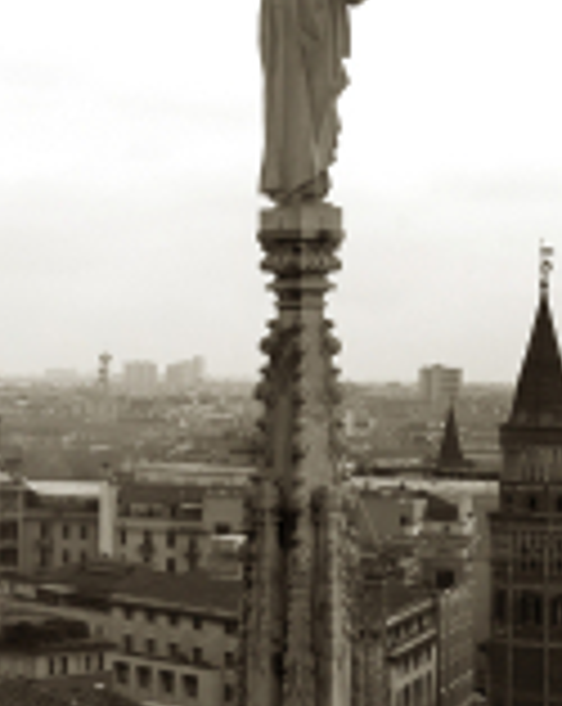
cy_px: 355
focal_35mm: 95
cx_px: -268
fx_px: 1987
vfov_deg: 20.1
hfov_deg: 15.0
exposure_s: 1/400
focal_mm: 25
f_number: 10
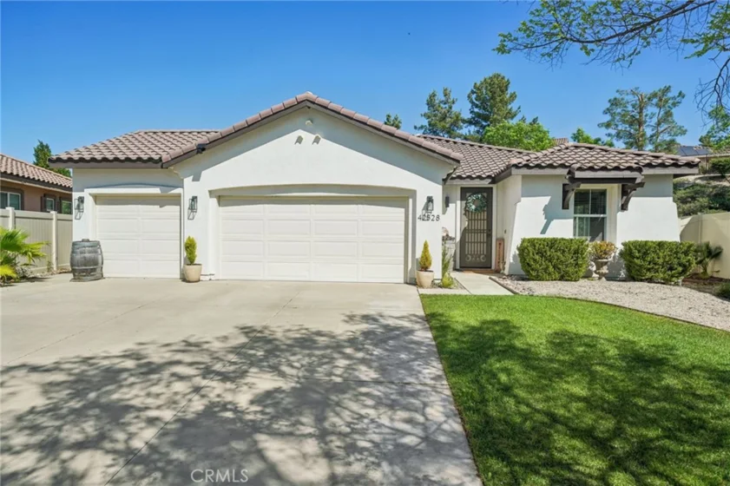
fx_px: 426
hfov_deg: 81.2
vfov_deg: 59.5
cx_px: 365
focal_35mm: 21
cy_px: 243
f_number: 8
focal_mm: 21
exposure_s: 1/500
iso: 100
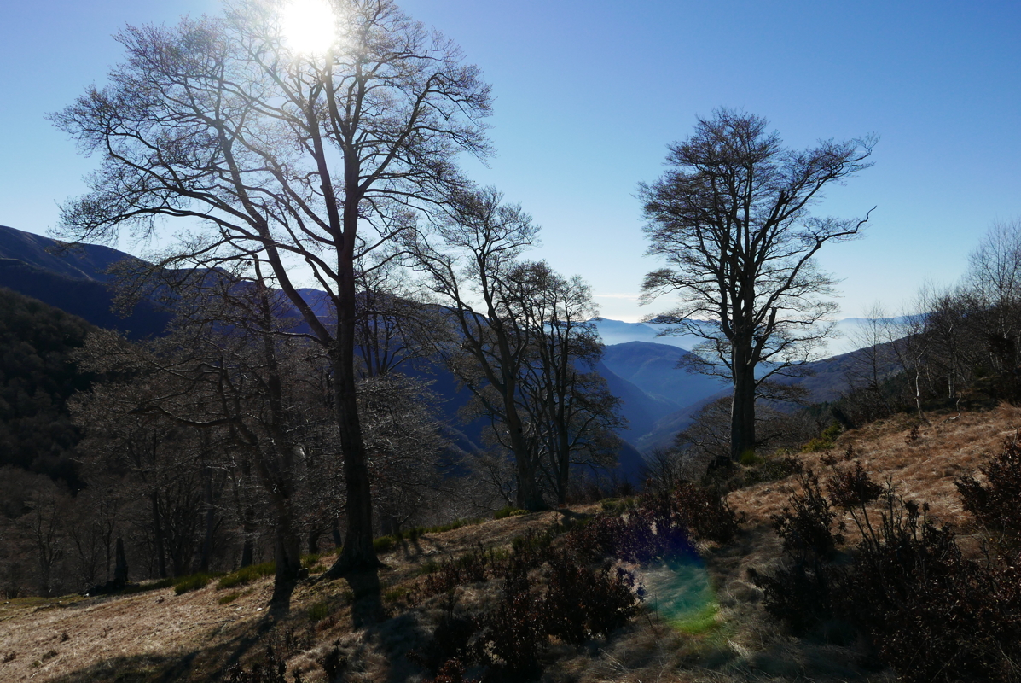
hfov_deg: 73.7
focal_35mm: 24
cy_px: 342
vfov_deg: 53.2
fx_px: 681
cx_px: 510
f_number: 5.6
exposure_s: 1/1000
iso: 200
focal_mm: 10.9
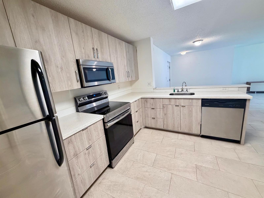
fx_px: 107
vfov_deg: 85.7
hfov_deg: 102.1
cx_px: 132
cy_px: 99
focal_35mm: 14
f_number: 2.2
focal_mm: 2.22
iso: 400
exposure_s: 1/60
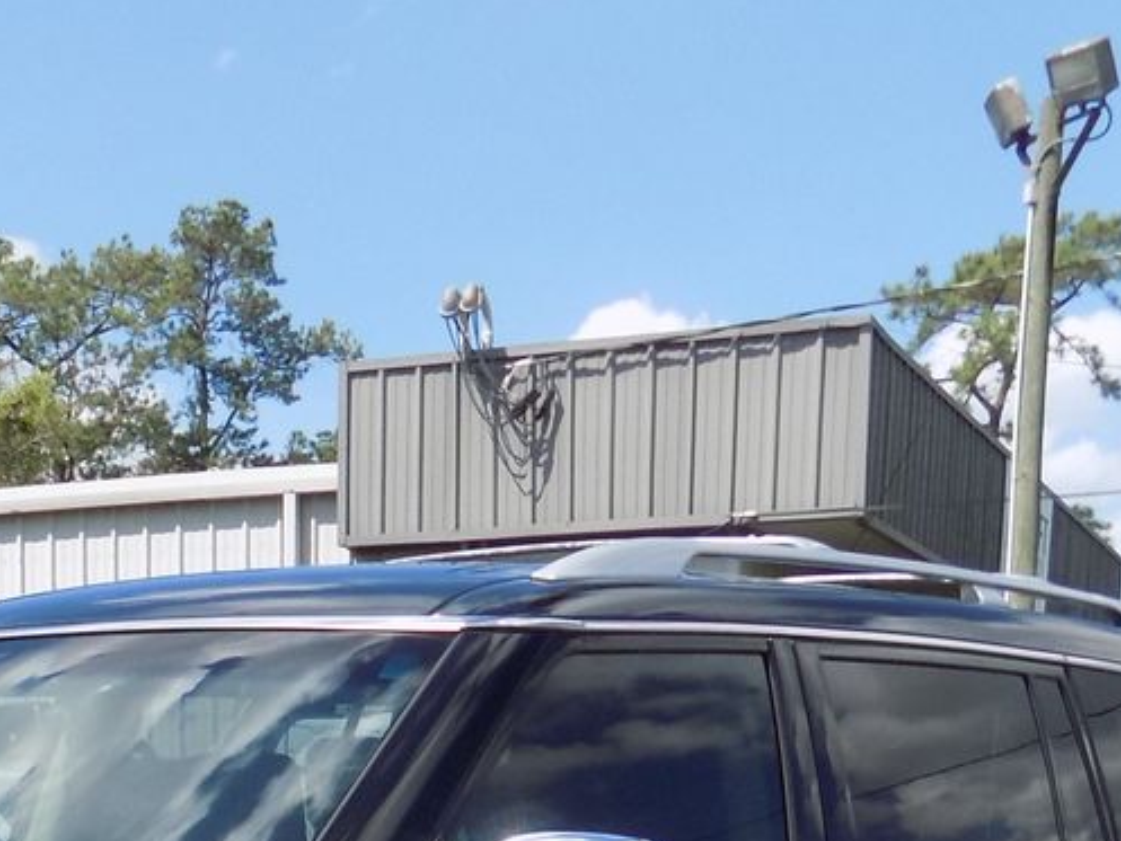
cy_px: 1308
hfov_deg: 25.4
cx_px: 97
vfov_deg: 17.6
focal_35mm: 74
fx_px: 2397
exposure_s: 1/640
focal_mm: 4
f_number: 3.1
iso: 80
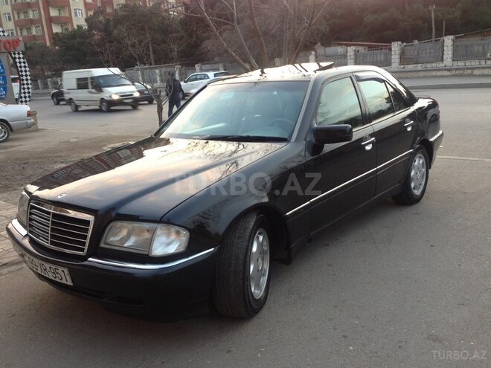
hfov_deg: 55.4
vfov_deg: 42.9
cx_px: 246
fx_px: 468
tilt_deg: -14.8
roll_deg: +3.9
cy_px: 184
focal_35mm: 33
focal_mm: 4.12
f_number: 2.4
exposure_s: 1/40
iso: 64
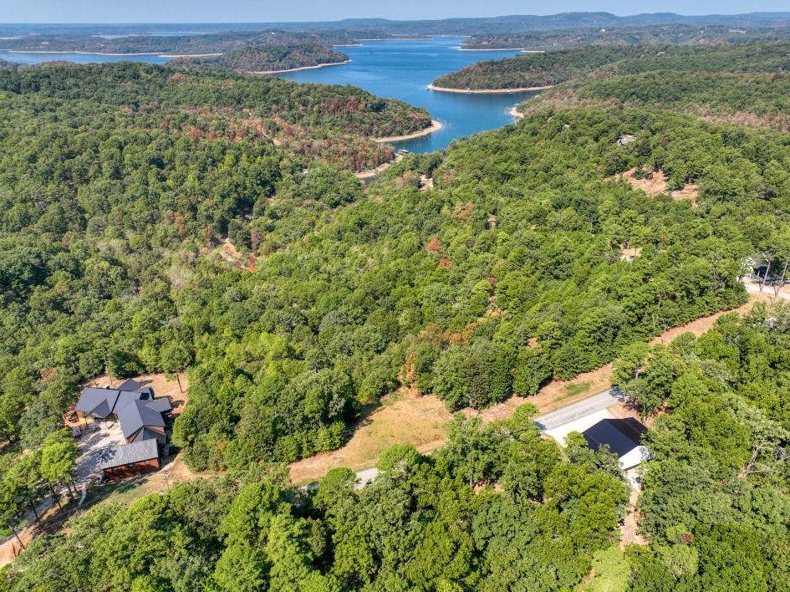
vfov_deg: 53.0
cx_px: 417
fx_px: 593
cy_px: 308
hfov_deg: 67.3
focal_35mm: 26
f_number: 2.8
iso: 100
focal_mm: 12.3
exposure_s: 1/1600
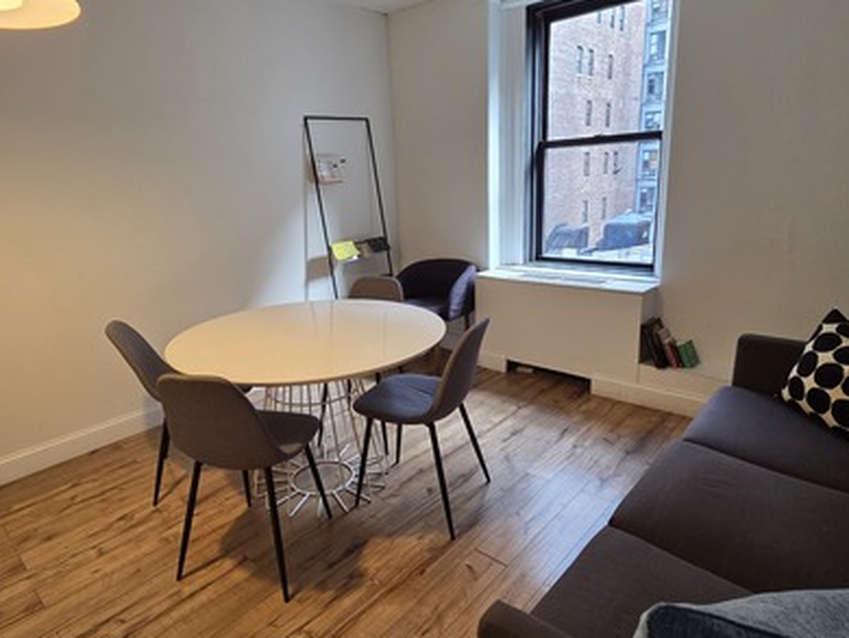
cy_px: 316
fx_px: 491
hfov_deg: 81.4
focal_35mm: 20
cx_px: 379
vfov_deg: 66.0
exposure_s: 1/60
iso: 200
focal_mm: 2.2
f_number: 2.2
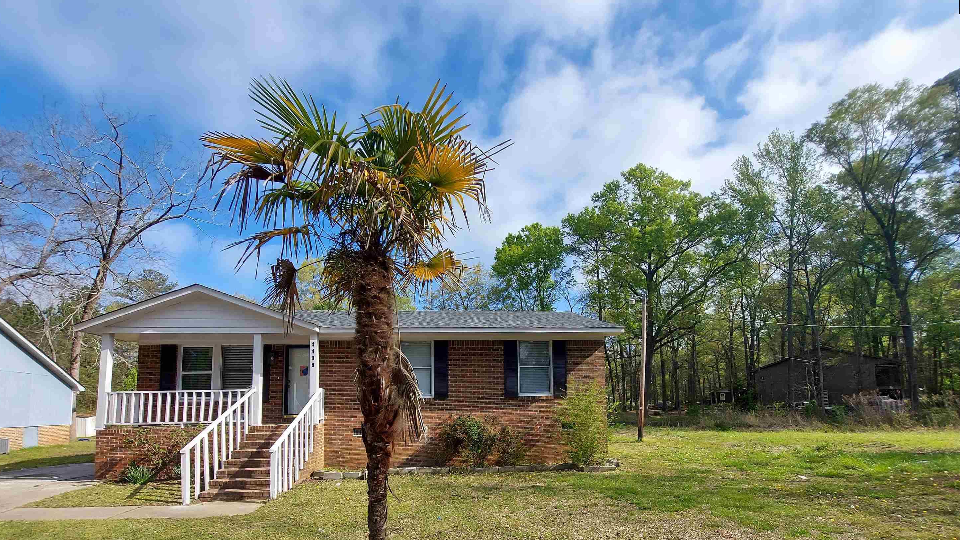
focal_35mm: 15
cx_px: 483
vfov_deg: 67.7
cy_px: 379
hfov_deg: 103.0
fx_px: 382
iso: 50
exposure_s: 1/1138
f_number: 2.2
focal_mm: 1.74
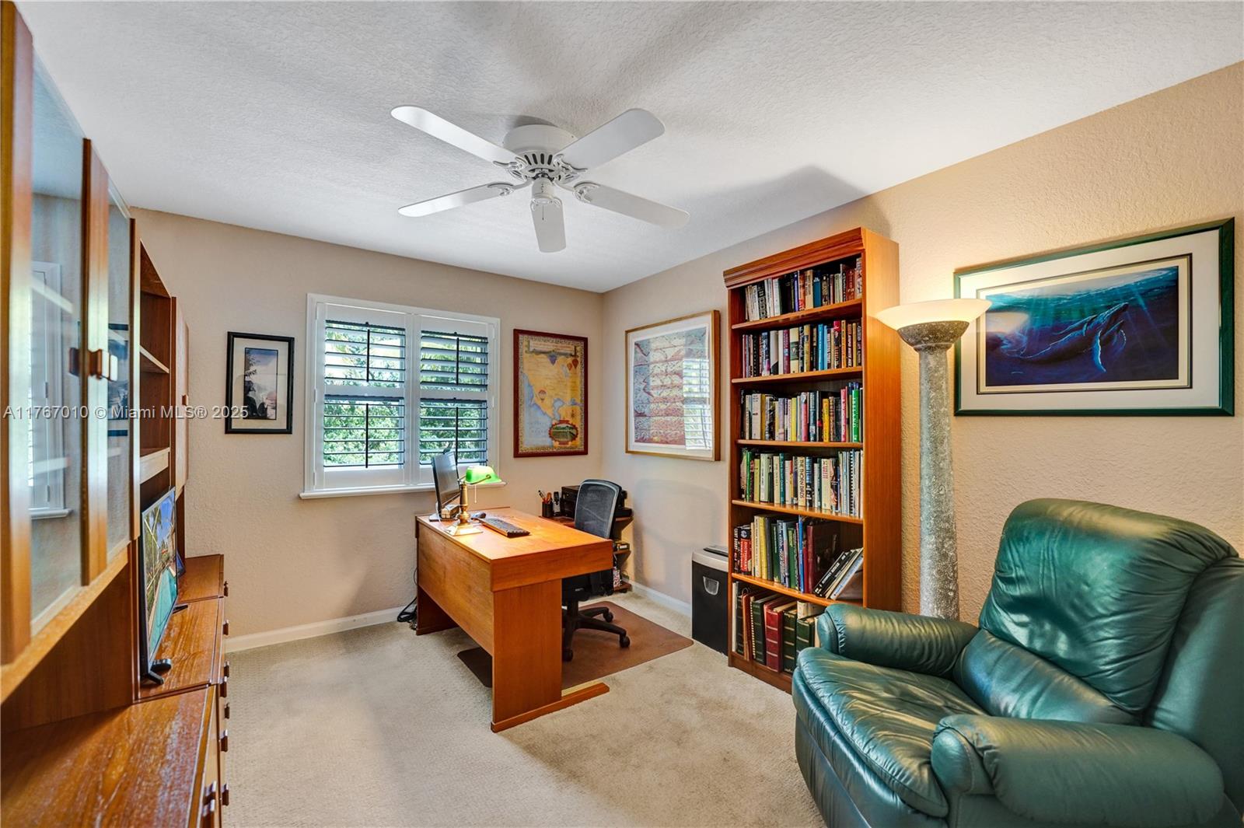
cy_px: 414
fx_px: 484
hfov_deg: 104.3
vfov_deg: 81.1
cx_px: 622
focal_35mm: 14
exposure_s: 1/160
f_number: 2.8
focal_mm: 14
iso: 1250
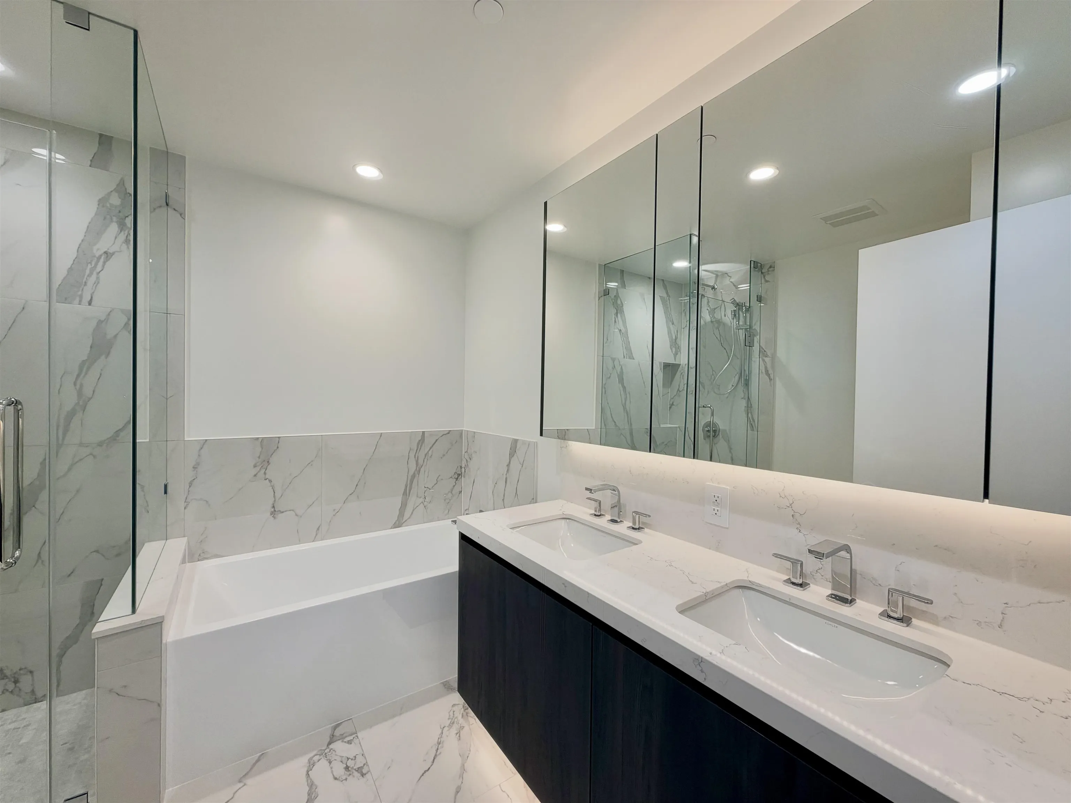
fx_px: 433
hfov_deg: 102.1
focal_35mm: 14
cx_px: 536
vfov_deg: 85.7
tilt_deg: -0.5
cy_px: 402
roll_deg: -0.7
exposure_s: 1/120
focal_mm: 2.22
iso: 100
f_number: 2.2
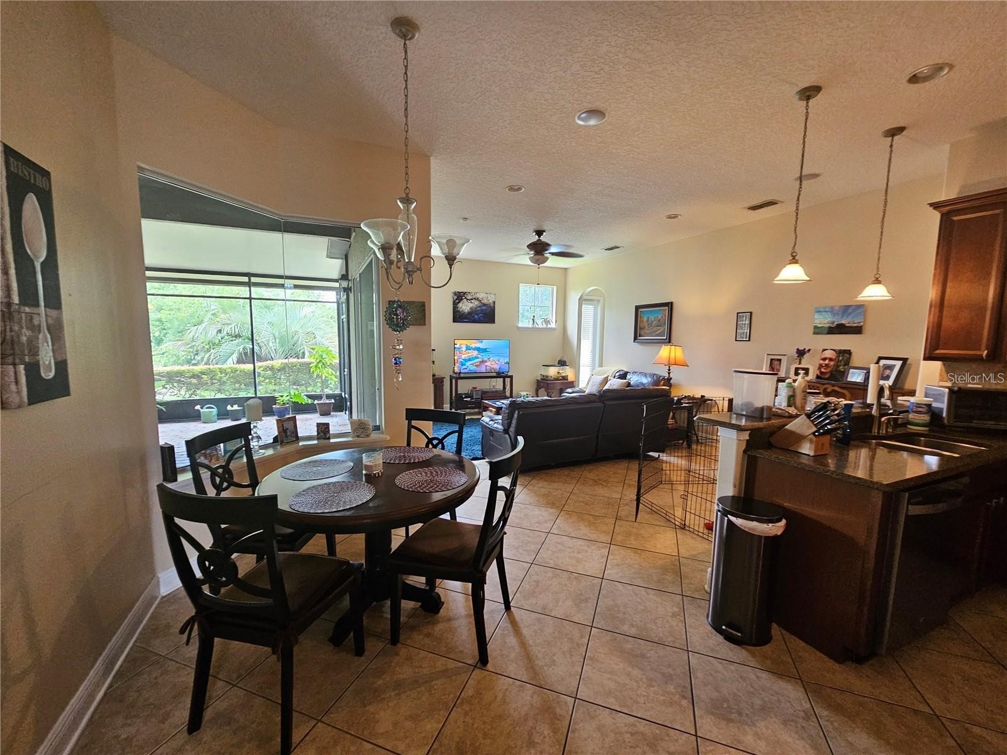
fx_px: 378
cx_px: 504
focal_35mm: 13
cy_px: 378
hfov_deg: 106.2
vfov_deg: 89.9
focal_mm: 2.2
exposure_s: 1/60
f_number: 2.2
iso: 320
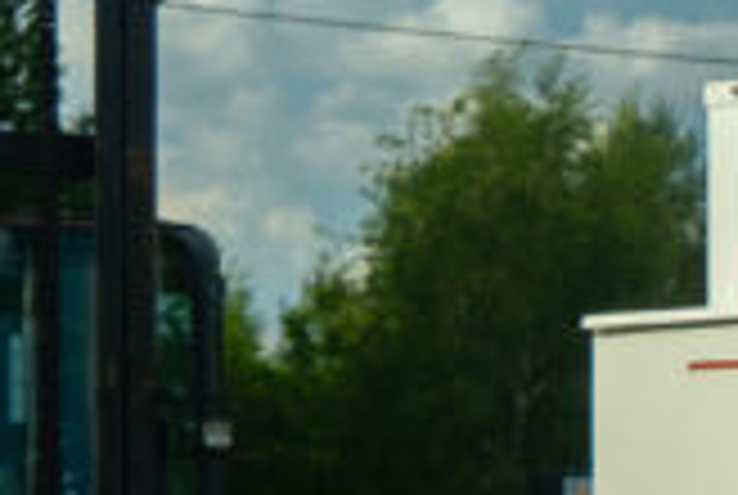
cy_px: 772
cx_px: 2002
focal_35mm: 193
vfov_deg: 7.0
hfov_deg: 9.1
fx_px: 3964
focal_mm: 31
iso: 100
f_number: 5
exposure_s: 1/50
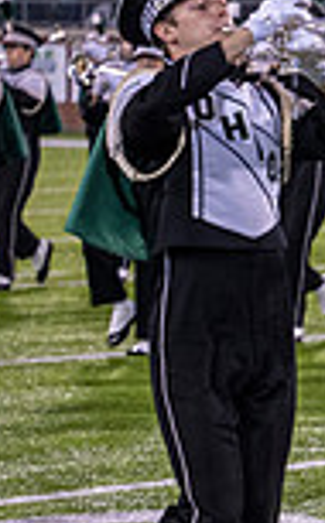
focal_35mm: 271
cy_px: 238
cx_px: 972
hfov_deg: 4.6
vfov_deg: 7.8
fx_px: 3859
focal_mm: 70
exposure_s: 1/500
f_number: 3.2
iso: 1250
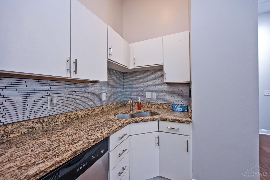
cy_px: 90
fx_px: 105
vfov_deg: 81.2
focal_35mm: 14
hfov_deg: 104.3
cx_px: 135
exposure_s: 1/60
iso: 640
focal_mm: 14
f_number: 4
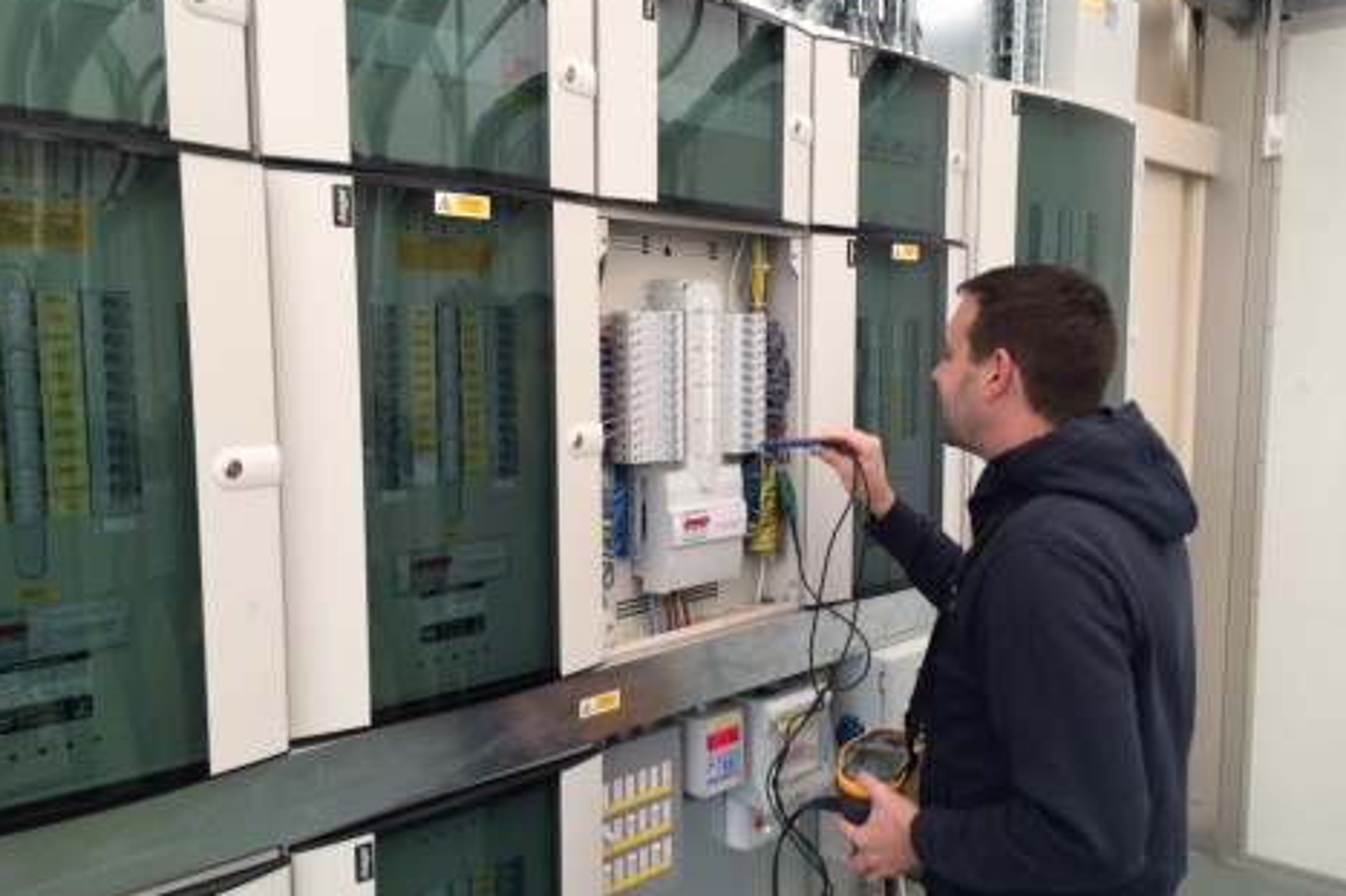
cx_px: 660
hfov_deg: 60.3
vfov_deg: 42.3
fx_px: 1159
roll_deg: +0.5
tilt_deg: -7.9
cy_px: 475
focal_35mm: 31
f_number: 2.2
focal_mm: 4.15
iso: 80
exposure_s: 1/33
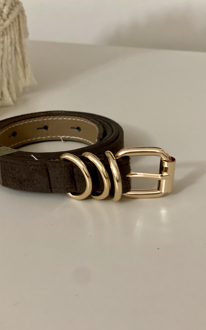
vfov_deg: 36.3
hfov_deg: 23.1
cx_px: 100
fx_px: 503
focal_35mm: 56
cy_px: 165
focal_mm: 6
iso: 400
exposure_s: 1/20
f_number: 2
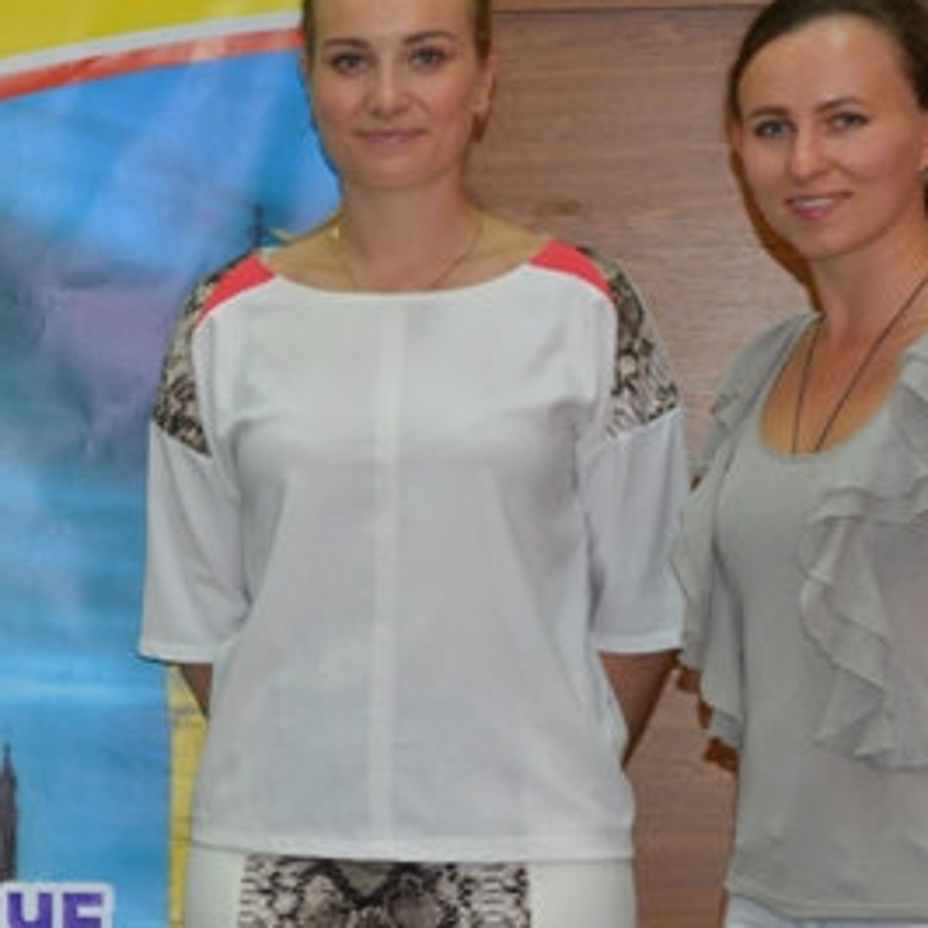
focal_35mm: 153
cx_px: -234
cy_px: 565
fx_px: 4641
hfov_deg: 11.2
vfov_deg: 11.4
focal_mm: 40
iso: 800
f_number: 5
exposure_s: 1/60
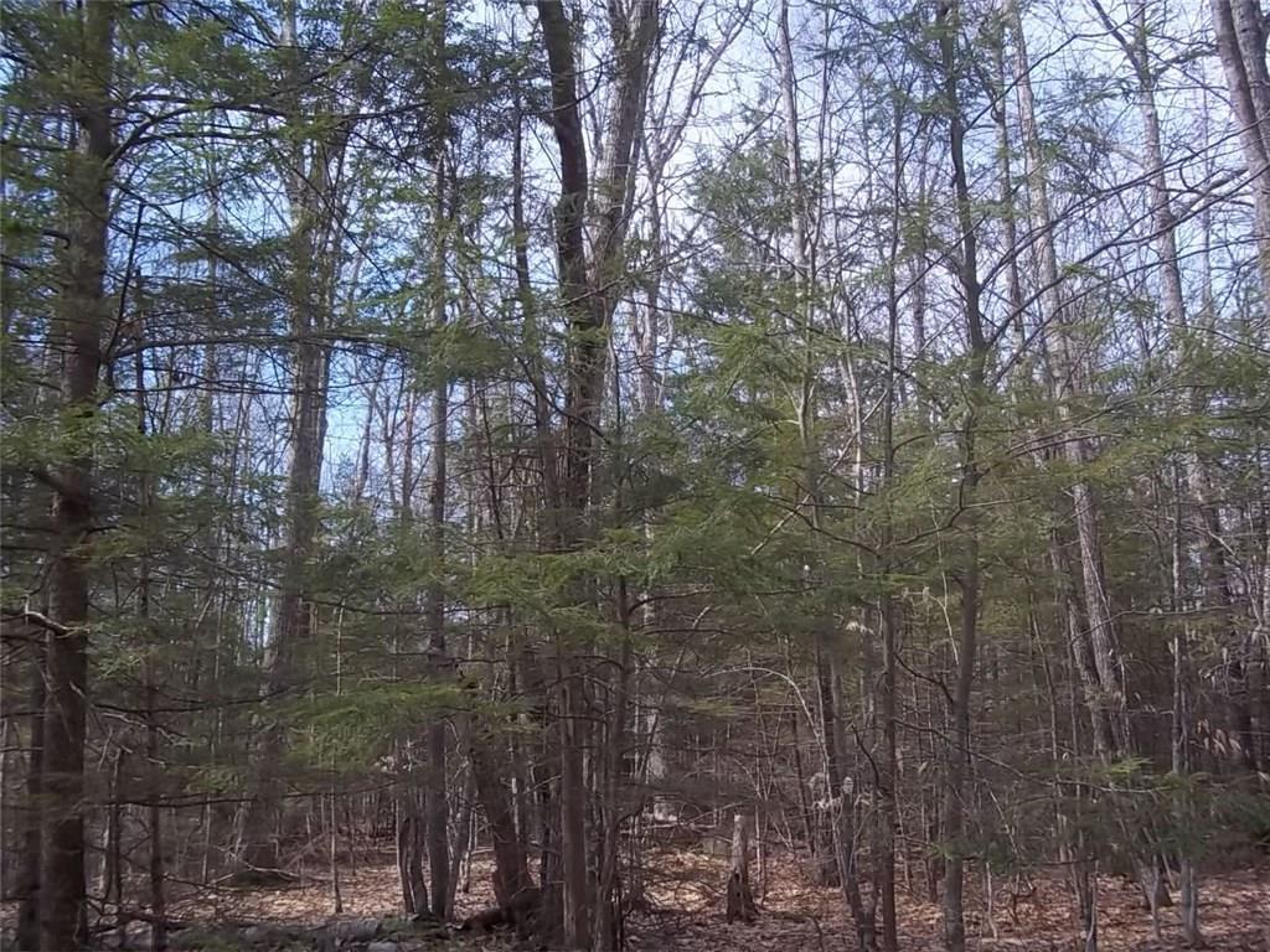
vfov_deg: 39.7
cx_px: 635
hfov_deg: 51.4
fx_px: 1321
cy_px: 476
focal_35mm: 36
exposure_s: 1/400
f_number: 3.1
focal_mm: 6.5
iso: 80
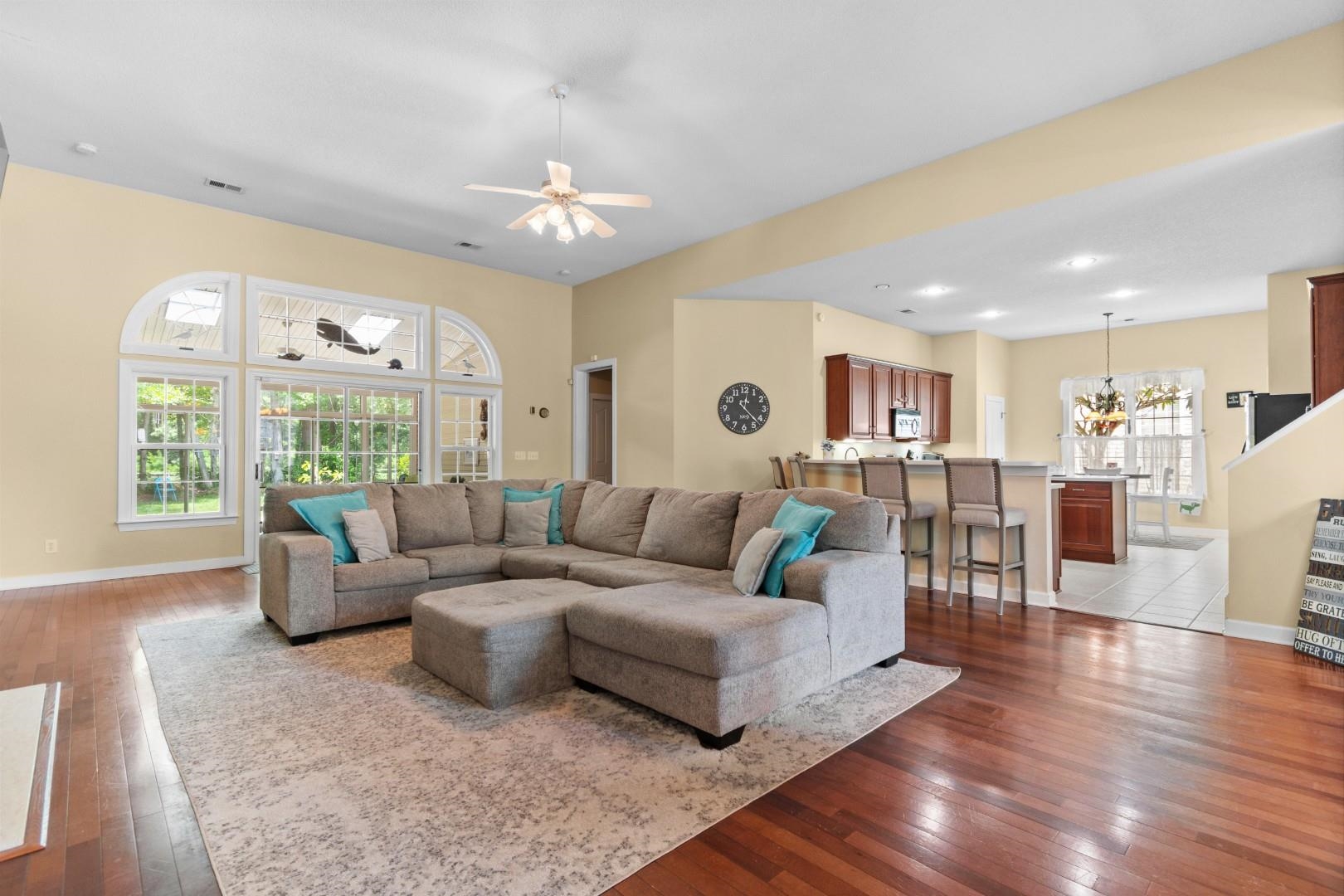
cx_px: 672
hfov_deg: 96.7
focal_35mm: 16
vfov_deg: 73.7
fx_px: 597
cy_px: 448
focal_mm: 11
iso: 100
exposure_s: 1/2
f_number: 4.8
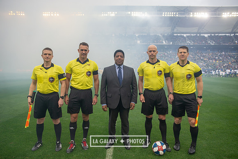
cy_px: 80
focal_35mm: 29
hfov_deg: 63.6
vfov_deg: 45.0
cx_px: 119
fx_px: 192
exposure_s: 1/640
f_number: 3.5
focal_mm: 29
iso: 500
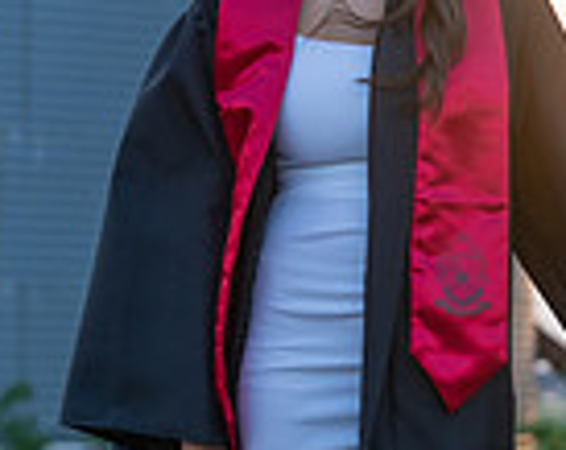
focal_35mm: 279
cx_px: 706
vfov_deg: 5.5
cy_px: 262
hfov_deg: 6.9
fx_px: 4664
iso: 500
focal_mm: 70
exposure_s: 1/320
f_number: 3.5
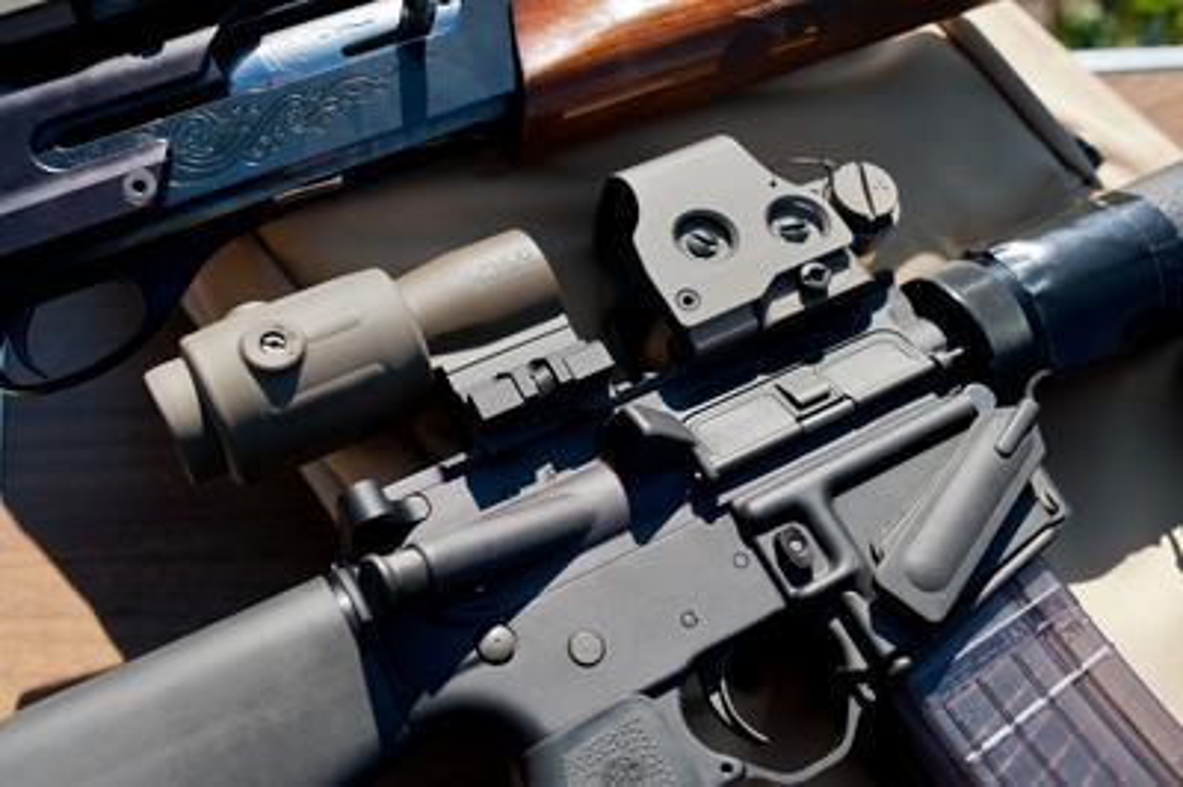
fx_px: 1149
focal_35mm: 35
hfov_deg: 54.5
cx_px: 592
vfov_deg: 37.8
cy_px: 394
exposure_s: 1/1250
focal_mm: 35
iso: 320
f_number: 5
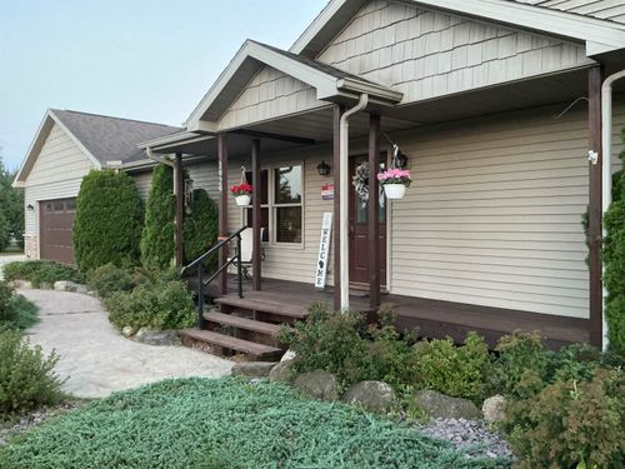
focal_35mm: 29
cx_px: 312
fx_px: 524
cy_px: 234
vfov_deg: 48.2
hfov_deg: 61.7
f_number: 1.8
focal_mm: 3
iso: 200
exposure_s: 1/40
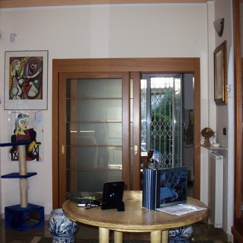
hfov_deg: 37.5
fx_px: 357
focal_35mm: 45
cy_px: 122
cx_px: 117
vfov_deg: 37.6
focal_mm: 6.3
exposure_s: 1/60
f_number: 3.9
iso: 125
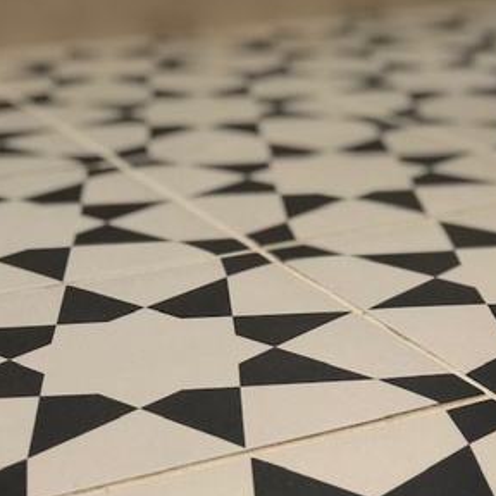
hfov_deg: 20.6
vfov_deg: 20.5
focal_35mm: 84
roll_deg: -0.1
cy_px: 363
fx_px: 1362
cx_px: 276
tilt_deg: -22.3
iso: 400
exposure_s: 1/30
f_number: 2.8
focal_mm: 6.6
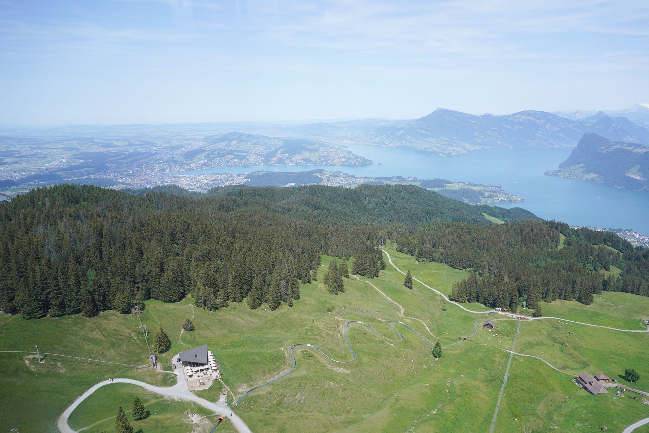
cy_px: 216
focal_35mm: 24
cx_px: 324
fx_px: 433
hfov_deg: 73.7
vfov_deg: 53.1
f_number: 8
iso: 100
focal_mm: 24
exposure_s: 1/100
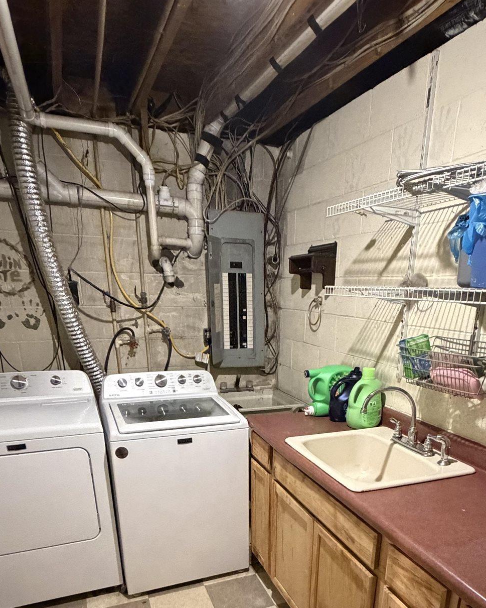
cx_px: 288
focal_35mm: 26
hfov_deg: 54.6
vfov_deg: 61.5
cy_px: 471
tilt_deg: -20.9
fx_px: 467
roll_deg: -1.6
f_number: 2.2
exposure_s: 1/60
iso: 1250
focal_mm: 2.22
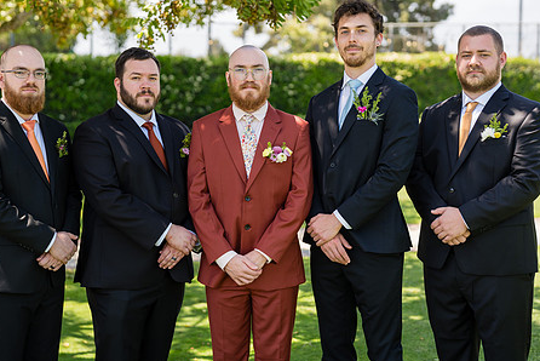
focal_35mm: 66
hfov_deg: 30.5
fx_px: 991
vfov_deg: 20.6
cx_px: 246
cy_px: 157
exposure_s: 1/1000
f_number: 2
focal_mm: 50
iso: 100
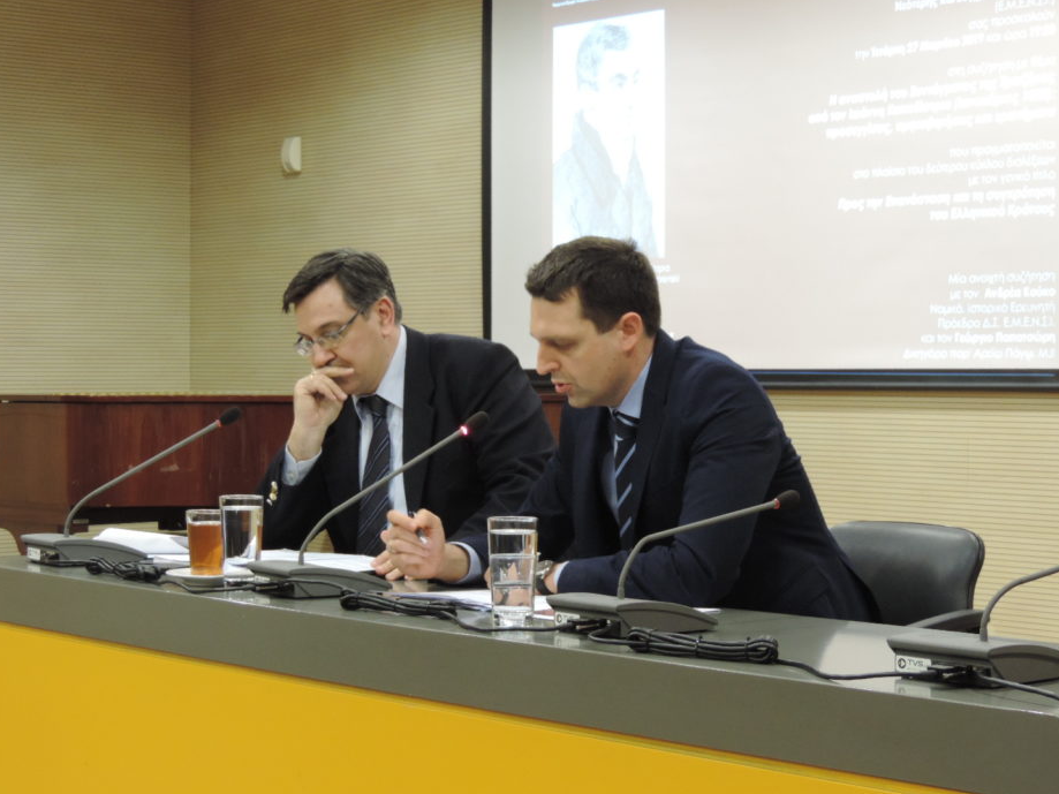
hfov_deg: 25.0
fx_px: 2386
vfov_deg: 18.9
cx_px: 505
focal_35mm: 78
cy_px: 436
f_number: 3.9
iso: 400
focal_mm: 12.4
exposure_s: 1/15
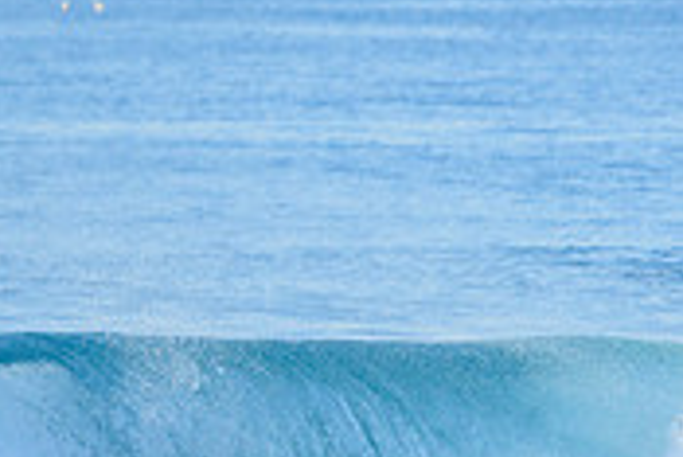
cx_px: -445
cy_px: 104
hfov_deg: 1.2
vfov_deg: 0.8
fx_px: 31462
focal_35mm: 1657
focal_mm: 500
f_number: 5.6
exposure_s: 1/2000
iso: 360
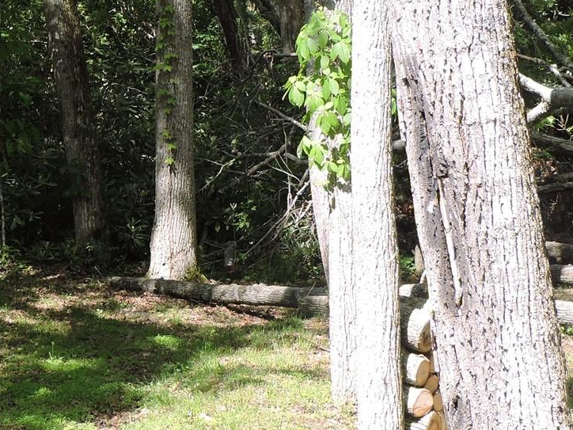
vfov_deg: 14.9
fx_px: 1639
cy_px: 174
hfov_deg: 19.5
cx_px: 71
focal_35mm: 99
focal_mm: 6.2
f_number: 3.3
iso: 100
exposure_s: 1/250
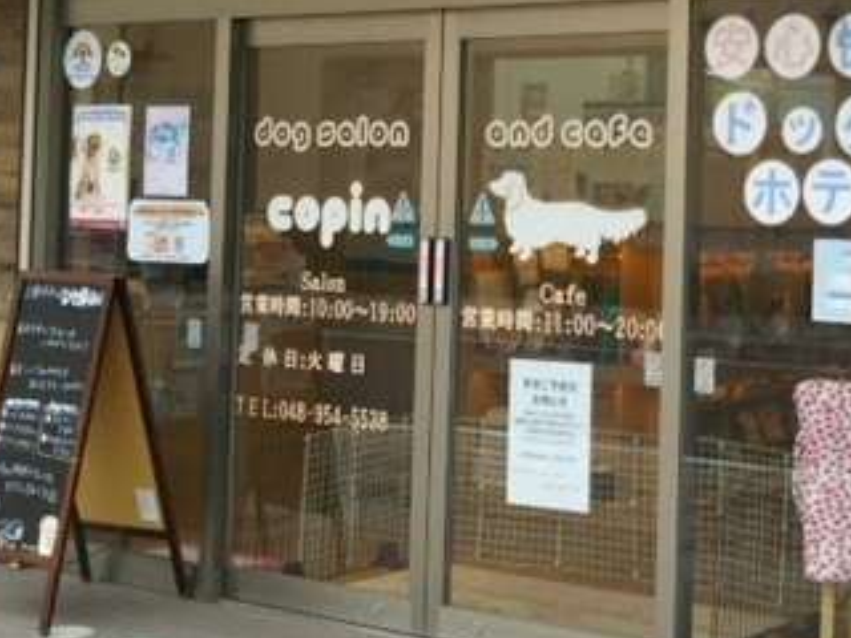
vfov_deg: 19.5
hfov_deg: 25.5
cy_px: 146
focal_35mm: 75
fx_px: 1844
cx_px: 686
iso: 64
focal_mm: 4
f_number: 2.2
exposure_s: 1/120
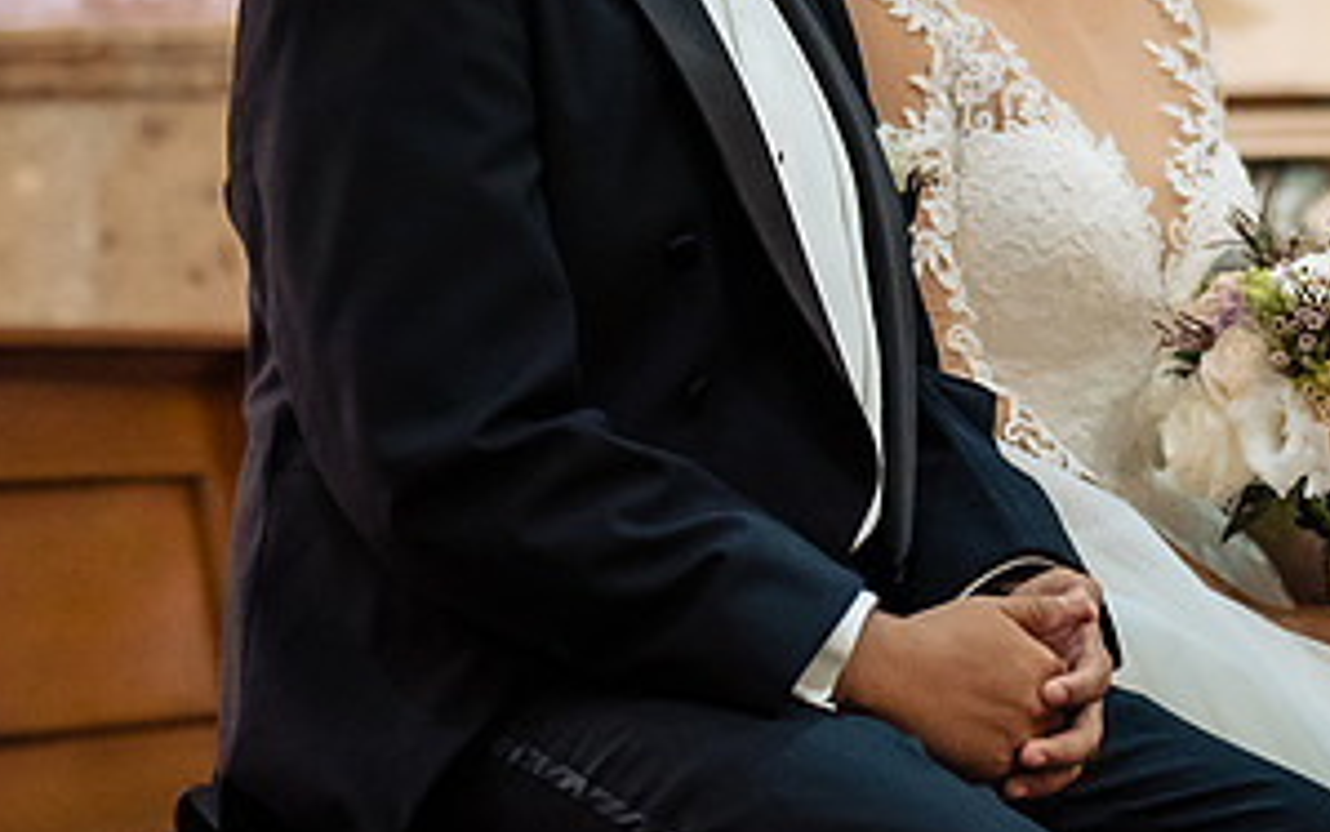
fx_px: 5909
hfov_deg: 12.8
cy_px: -66
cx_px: 735
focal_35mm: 163
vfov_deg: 8.0
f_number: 2.8
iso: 4000
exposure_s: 1/160
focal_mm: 70
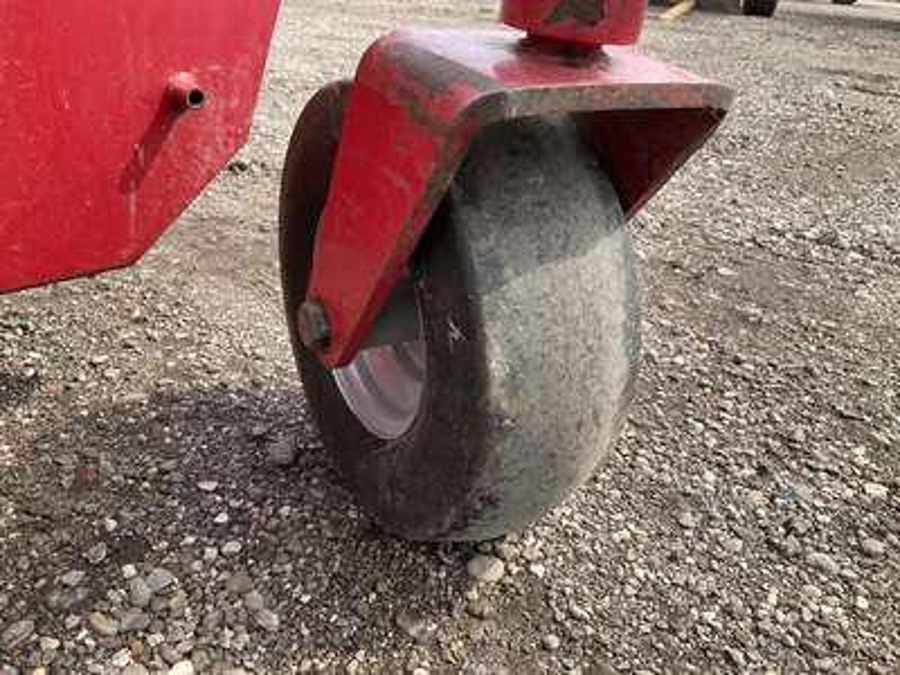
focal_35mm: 29
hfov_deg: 61.7
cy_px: 338
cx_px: 450
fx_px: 754
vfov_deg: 48.2
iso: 25
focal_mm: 3
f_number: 1.8
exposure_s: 1/446
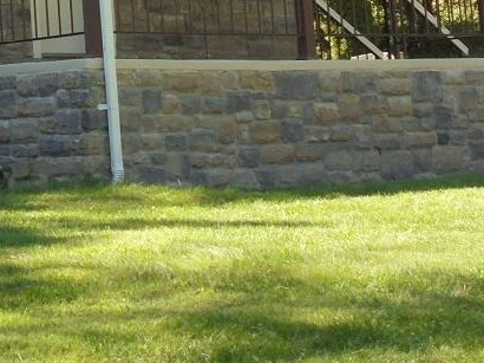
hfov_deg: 13.7
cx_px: -234
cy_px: -150
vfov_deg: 10.6
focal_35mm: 136
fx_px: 1900
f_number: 4.5
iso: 100
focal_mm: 7.8
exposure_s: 1/125
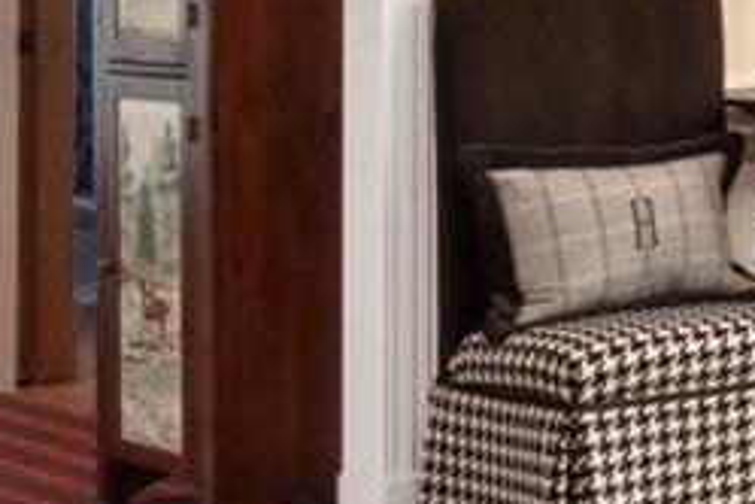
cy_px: 128
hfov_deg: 12.6
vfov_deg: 13.2
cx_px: 2038
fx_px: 2160
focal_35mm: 103
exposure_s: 1/1.25
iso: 400
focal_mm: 8
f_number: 10
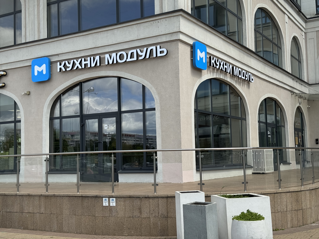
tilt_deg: +5.4
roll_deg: +1.3
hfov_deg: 39.7
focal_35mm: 48
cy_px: 120
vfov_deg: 30.3
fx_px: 442
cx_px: 160
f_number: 1.78
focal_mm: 6.76
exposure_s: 1/2045
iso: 64
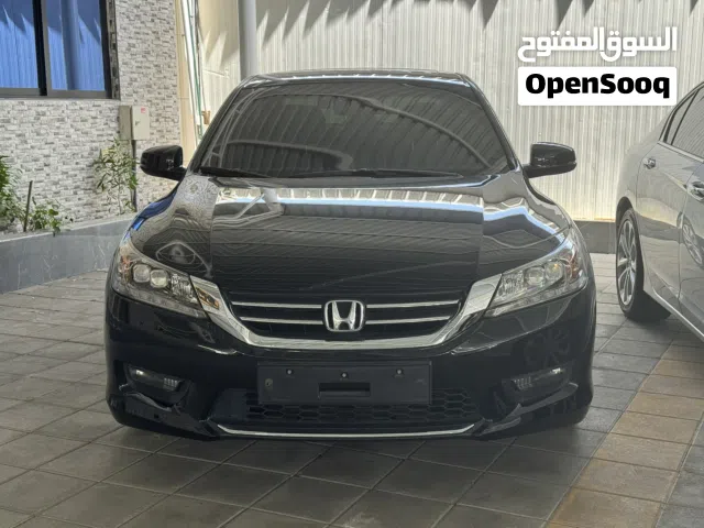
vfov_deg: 30.3
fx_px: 976
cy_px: 264
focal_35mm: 48
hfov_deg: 39.7
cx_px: 352
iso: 64
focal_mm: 6.76
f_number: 1.78
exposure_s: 1/121
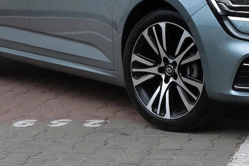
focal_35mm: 137
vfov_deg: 9.9
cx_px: 203
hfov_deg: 14.9
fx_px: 948
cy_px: -19
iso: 400
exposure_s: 1/200
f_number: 5.6
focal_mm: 38
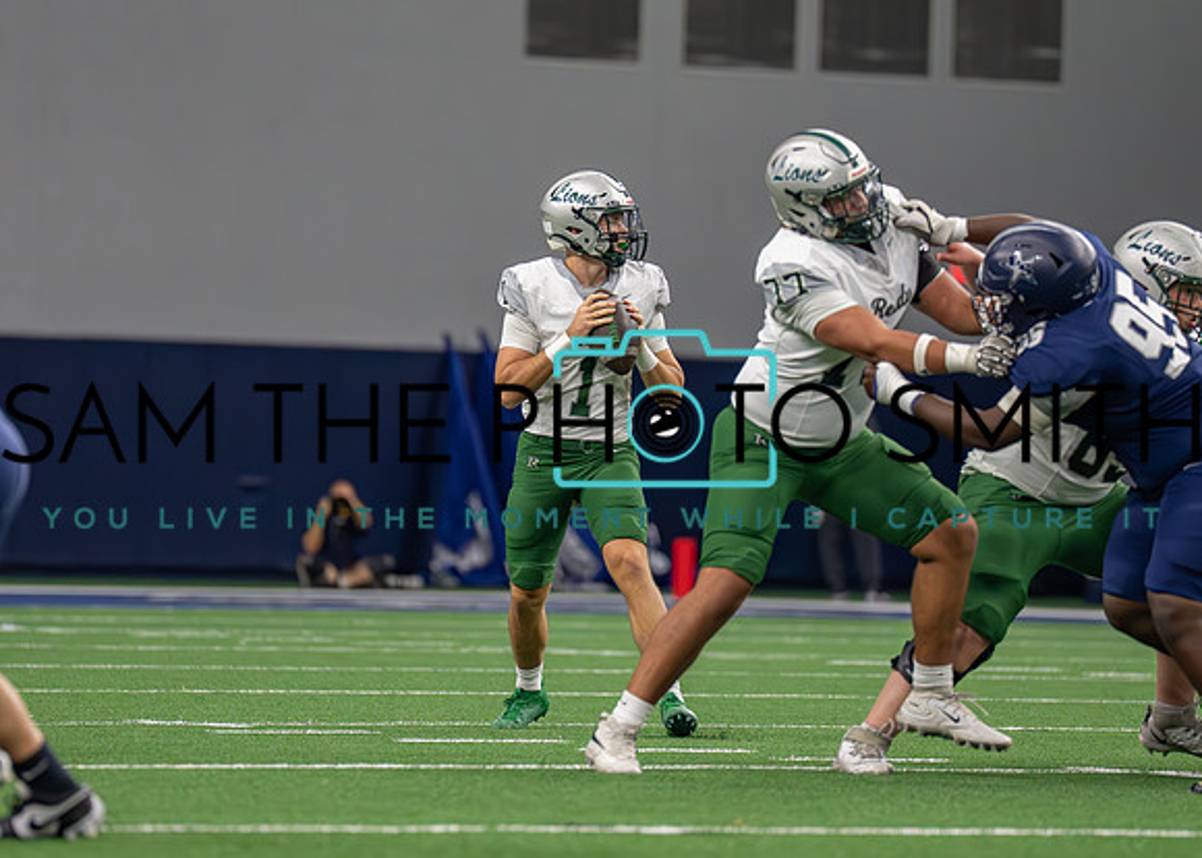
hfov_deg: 5.9
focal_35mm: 344
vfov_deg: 4.2
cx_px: 572
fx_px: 11732
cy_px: 391
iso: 4000
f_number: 2.8
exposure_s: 1/1600
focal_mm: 200
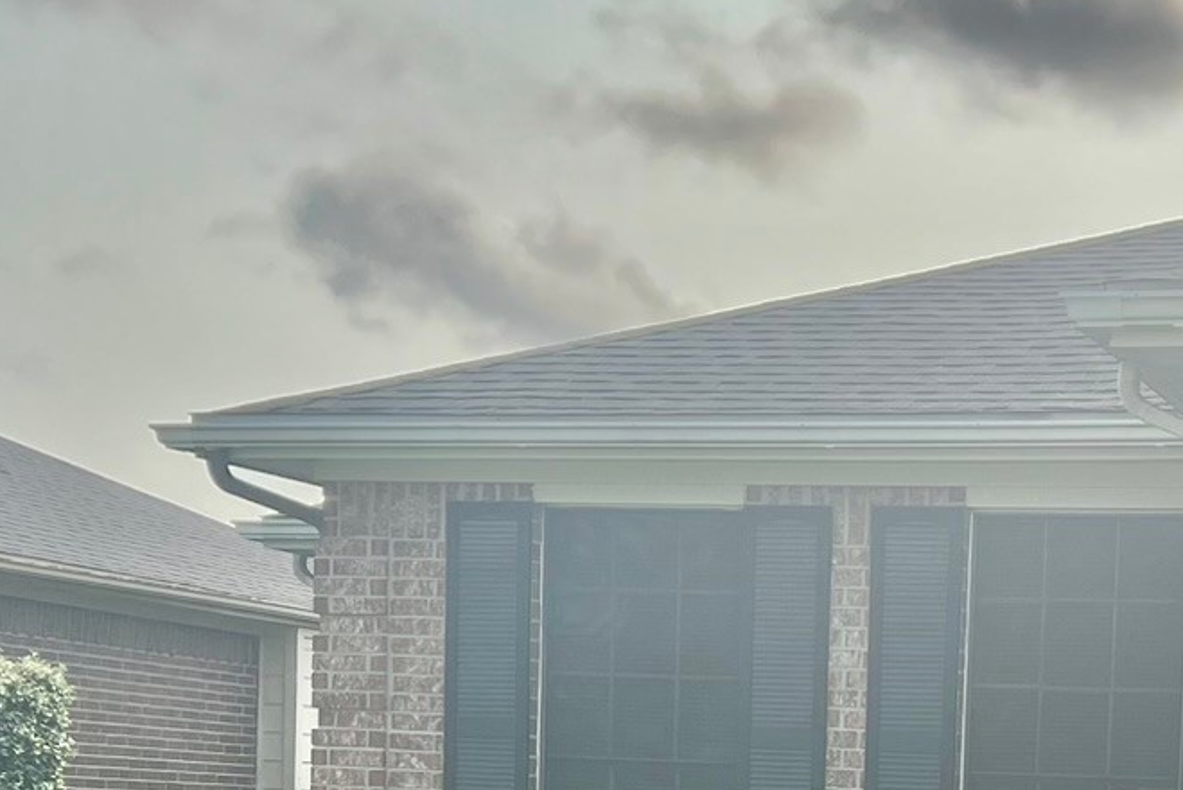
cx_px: 996
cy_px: 1029
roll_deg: -2.2
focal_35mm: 84
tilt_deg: -4.7
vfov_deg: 15.5
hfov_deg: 23.7
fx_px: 2761
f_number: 1.5
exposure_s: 1/4444
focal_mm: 5.7
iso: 50
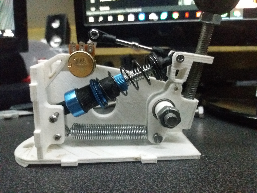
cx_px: 128
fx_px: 208
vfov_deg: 49.7
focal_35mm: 28
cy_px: 96
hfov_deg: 63.4
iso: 1250
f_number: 1.9
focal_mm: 3.7
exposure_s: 1/17
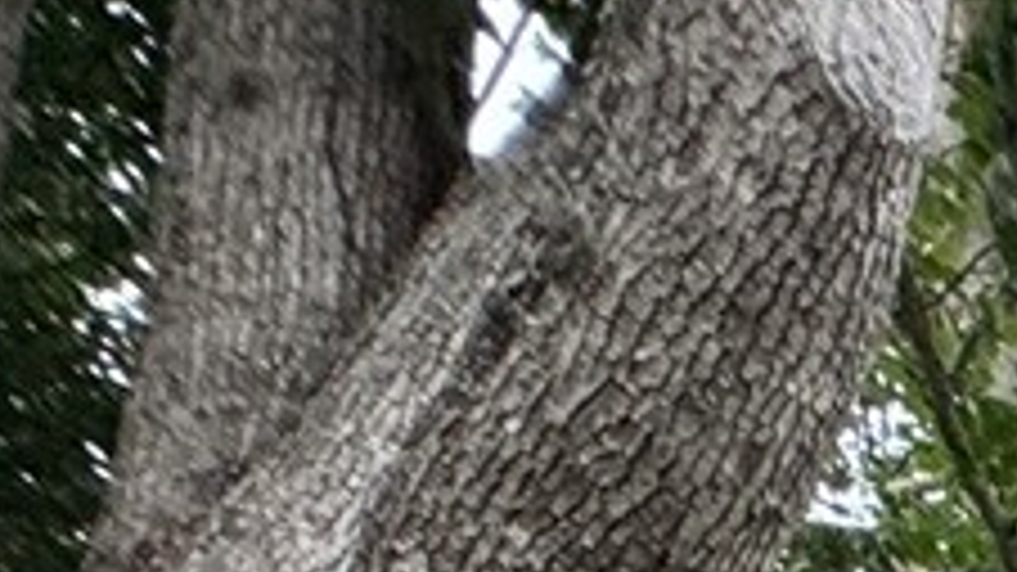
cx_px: 2678
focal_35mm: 108
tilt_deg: -9.8
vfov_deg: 7.1
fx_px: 2912
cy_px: 2495
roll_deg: -1.1
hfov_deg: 12.9
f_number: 2.2
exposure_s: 1/99
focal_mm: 2.22
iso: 125
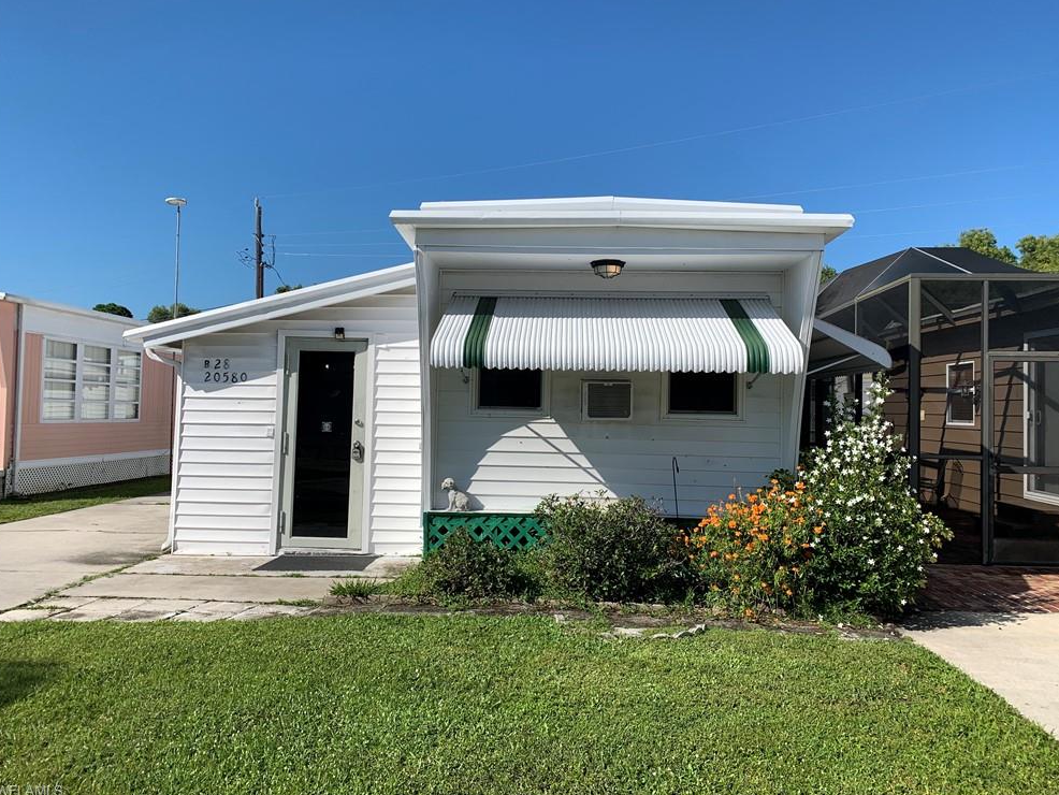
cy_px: 389
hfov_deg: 65.3
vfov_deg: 51.4
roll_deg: -0.8
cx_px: 534
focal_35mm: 27
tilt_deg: +1.7
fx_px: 826
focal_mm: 4.25
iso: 25
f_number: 1.8
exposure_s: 1/3289
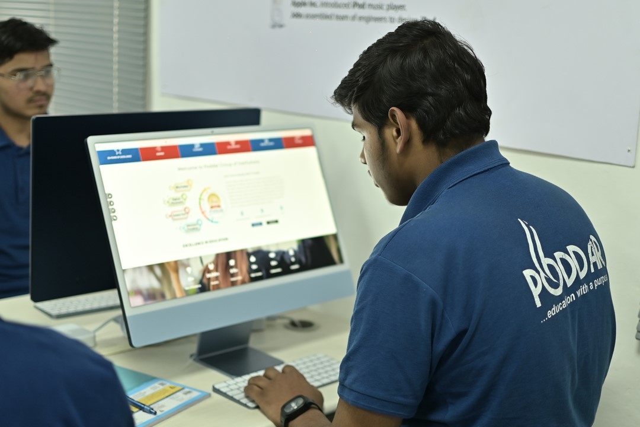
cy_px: 214
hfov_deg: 38.2
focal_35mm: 52
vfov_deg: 26.0
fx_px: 924
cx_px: 320
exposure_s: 1/160
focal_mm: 35
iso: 200
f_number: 1.8
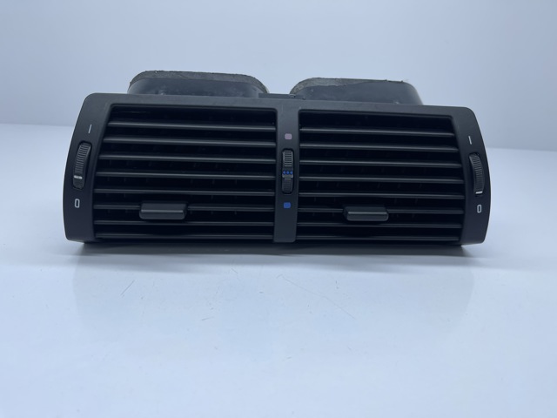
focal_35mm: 25
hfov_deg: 69.4
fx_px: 402
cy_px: 209
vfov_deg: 54.9
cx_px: 278
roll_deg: -2.3
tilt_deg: -22.9
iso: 32
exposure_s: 1/1030
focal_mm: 5.1
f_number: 1.6
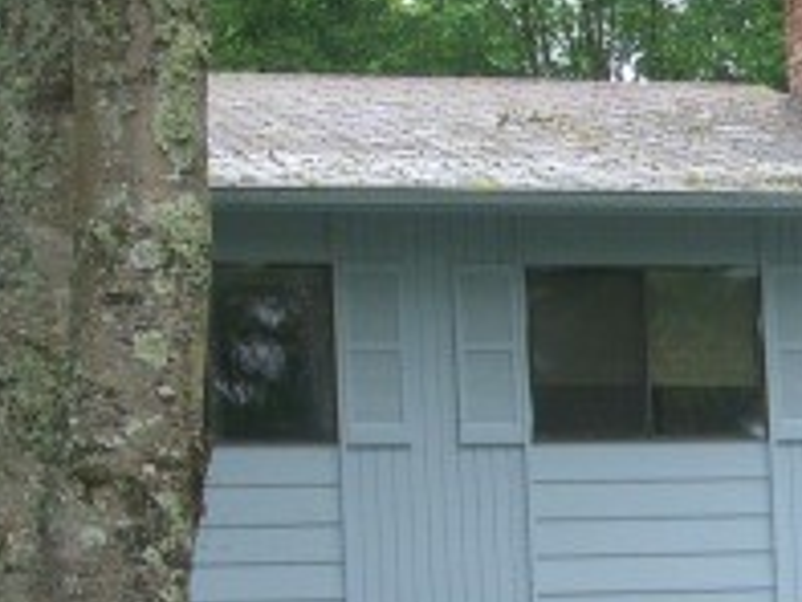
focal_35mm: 185
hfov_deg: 10.5
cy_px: 569
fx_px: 4289
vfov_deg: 8.0
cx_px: 965
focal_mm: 11.8
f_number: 3.6
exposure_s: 1/60
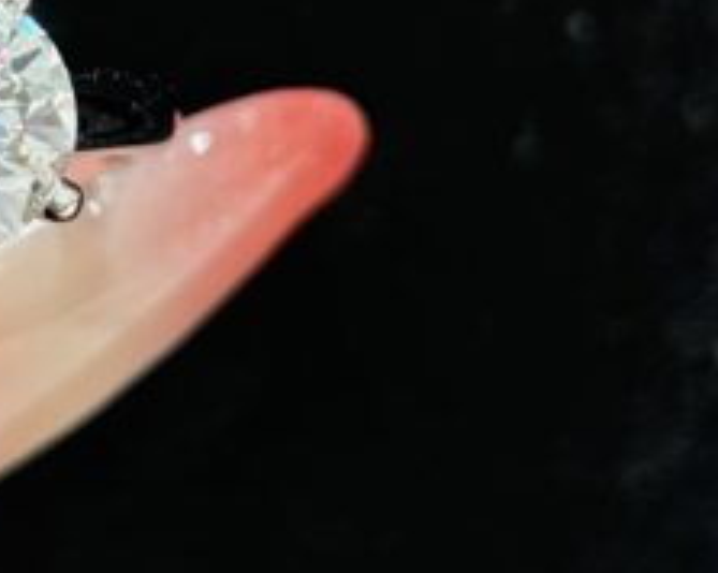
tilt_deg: -21.7
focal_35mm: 182
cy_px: -87
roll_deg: -0.1
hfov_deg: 10.5
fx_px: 3864
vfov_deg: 8.4
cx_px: -10
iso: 64
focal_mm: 5.96
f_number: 1.6
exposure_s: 1/100
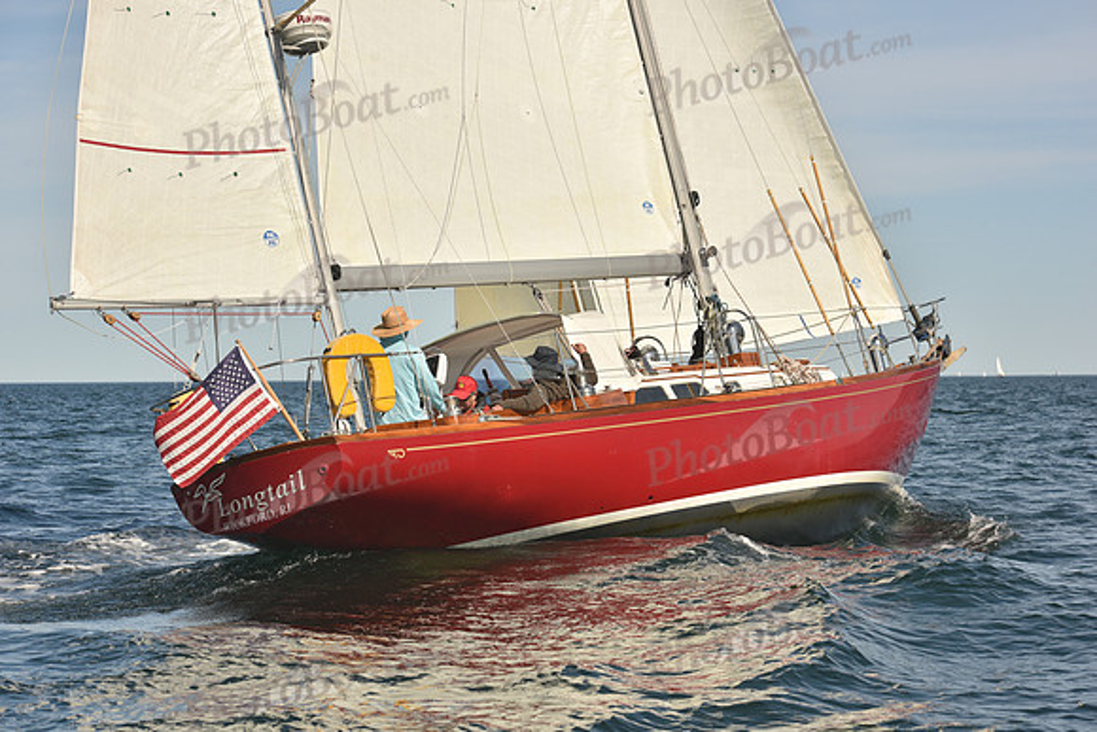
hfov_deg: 23.9
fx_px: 2591
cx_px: 548
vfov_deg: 16.1
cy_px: 366
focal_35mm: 85
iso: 250
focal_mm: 85
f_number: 8
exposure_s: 1/640
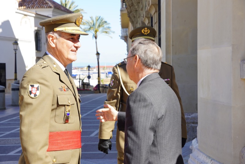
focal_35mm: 67
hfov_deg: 30.1
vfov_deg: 20.3
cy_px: 82
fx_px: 456
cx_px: 122
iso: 100
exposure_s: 1/125
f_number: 8
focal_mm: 45
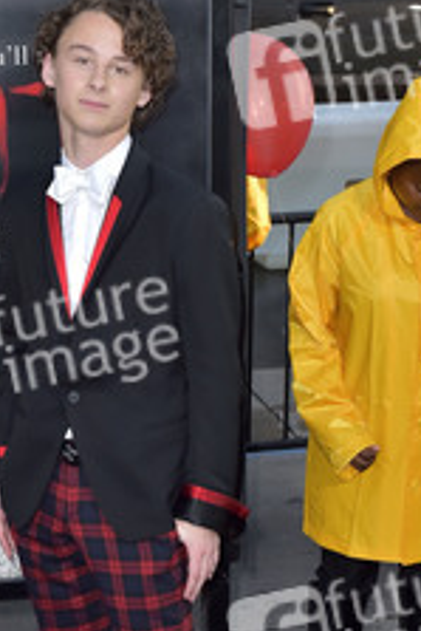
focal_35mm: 86
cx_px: 117
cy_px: 487
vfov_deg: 23.3
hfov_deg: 15.9
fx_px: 1506
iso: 640
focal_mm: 48
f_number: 6.3
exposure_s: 1/250
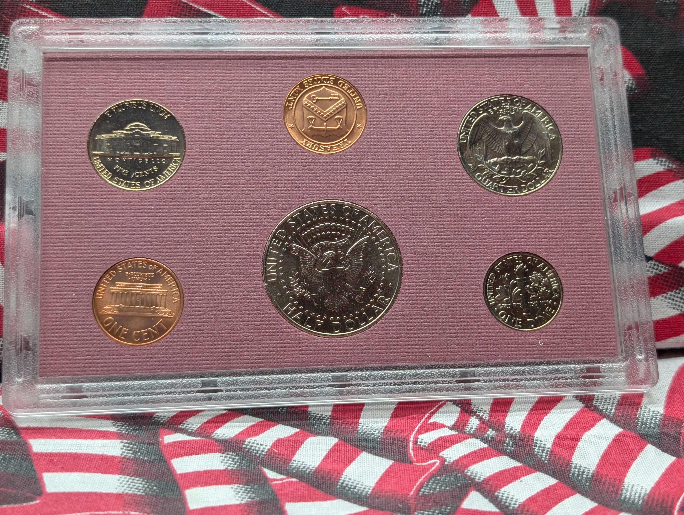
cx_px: 332
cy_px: 248
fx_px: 1029
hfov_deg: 36.8
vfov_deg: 28.1
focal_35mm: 52
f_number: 1.68
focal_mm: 6.9
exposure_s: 1/90.5
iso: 57
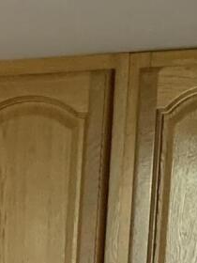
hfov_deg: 7.7
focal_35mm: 186
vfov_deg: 9.6
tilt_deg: -10.4
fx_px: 1411
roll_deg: -1.5
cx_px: -183
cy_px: 593
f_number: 1.8
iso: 400
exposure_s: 1/40
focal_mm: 4.25
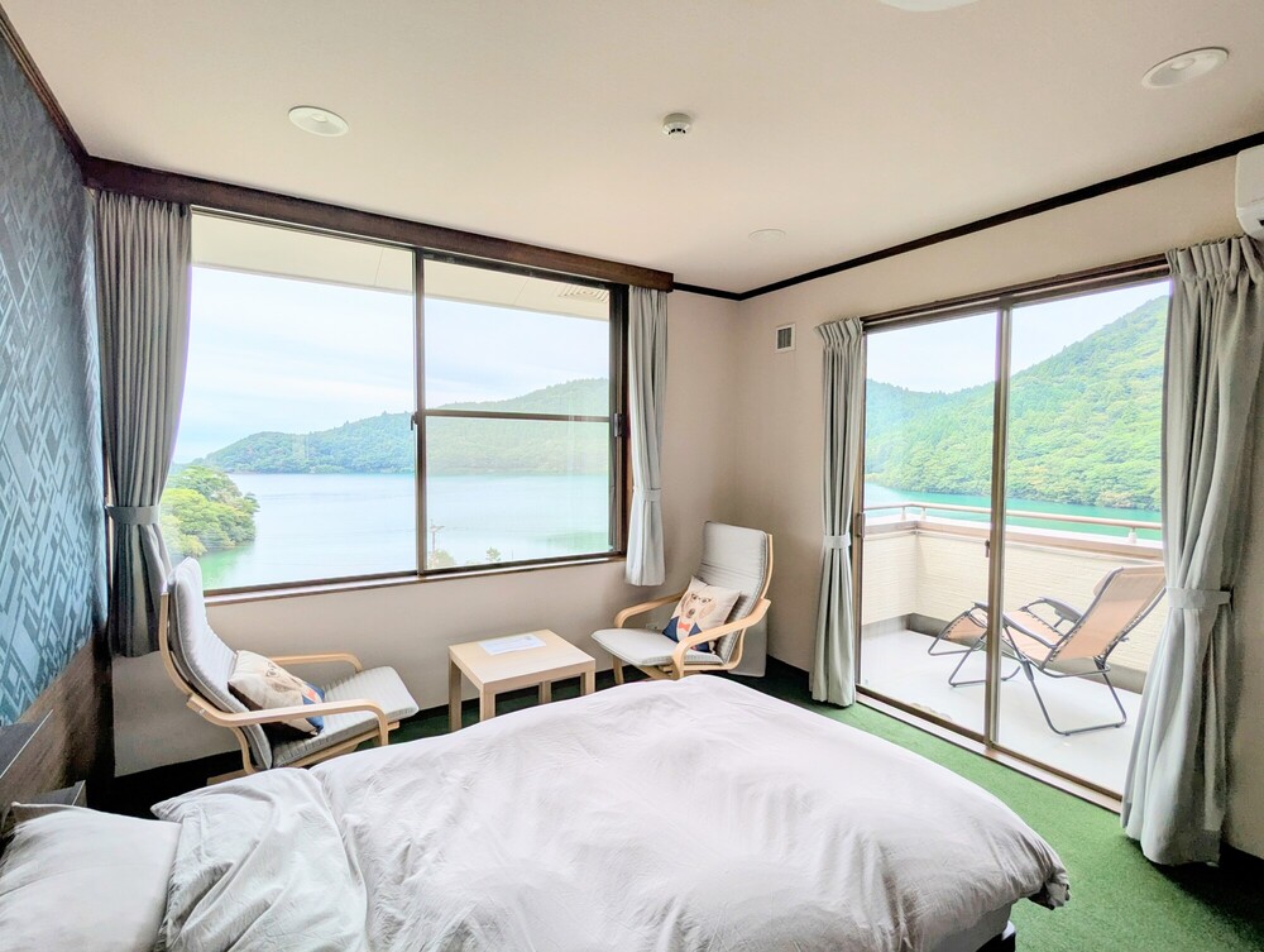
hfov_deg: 94.4
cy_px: 476
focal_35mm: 16
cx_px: 632
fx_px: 585
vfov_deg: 78.2
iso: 54
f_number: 2.2
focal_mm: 2.35
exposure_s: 1/1333
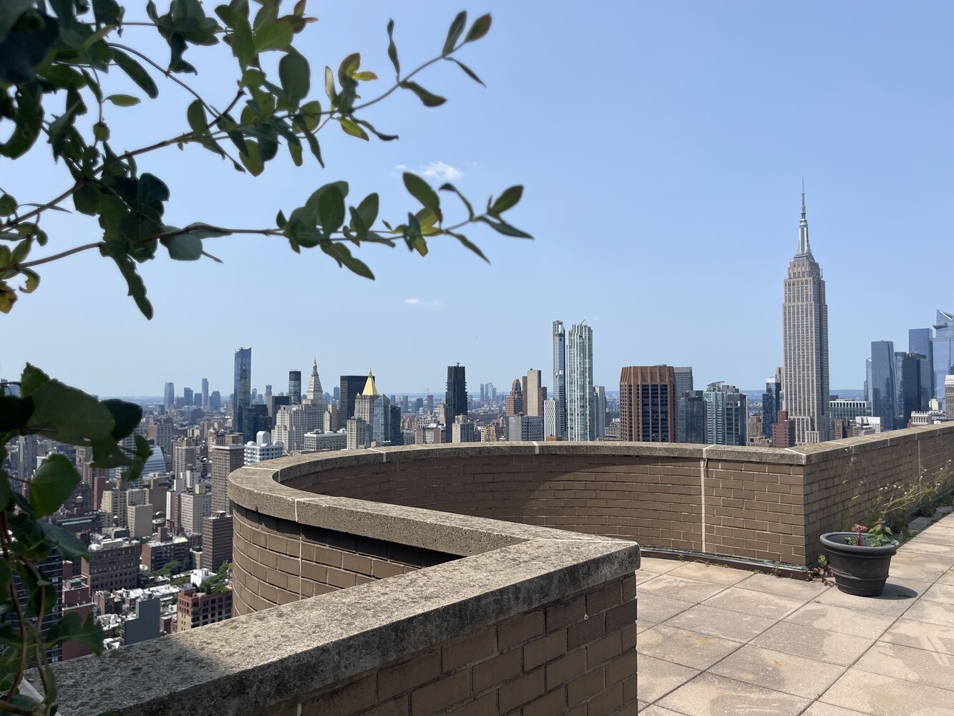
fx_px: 689
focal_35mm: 25
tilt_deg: +1.6
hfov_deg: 69.4
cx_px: 477
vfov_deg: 54.9
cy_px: 358
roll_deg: -0.2
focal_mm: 5.1
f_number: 1.6
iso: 32
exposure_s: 1/4902
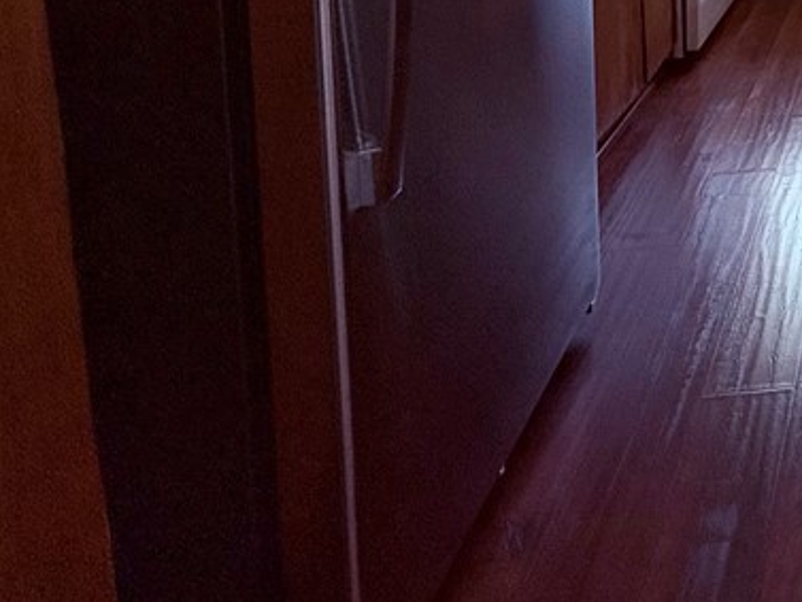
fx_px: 881
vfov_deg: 30.1
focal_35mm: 38
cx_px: 1053
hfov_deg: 34.2
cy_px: -177
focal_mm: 2.22
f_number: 2.2
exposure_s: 1/120
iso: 250
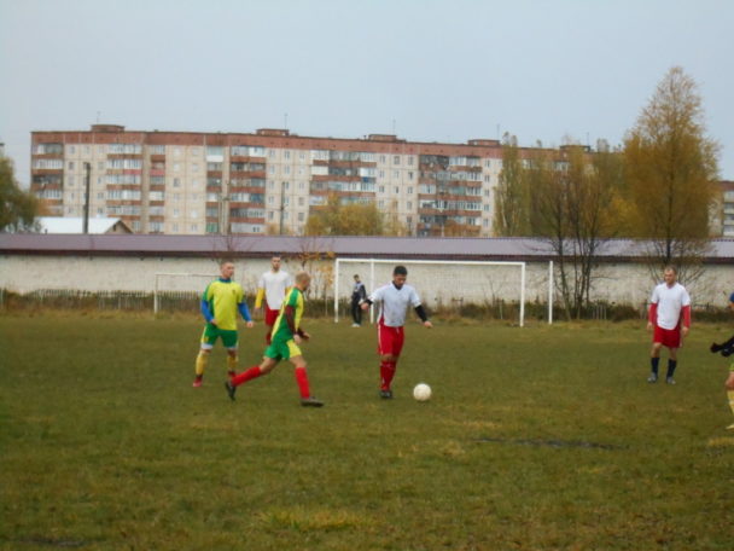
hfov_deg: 17.6
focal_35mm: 112
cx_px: 367
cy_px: 276
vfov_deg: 13.2
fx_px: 2375
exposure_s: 1/250
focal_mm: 20.1
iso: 800
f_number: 6
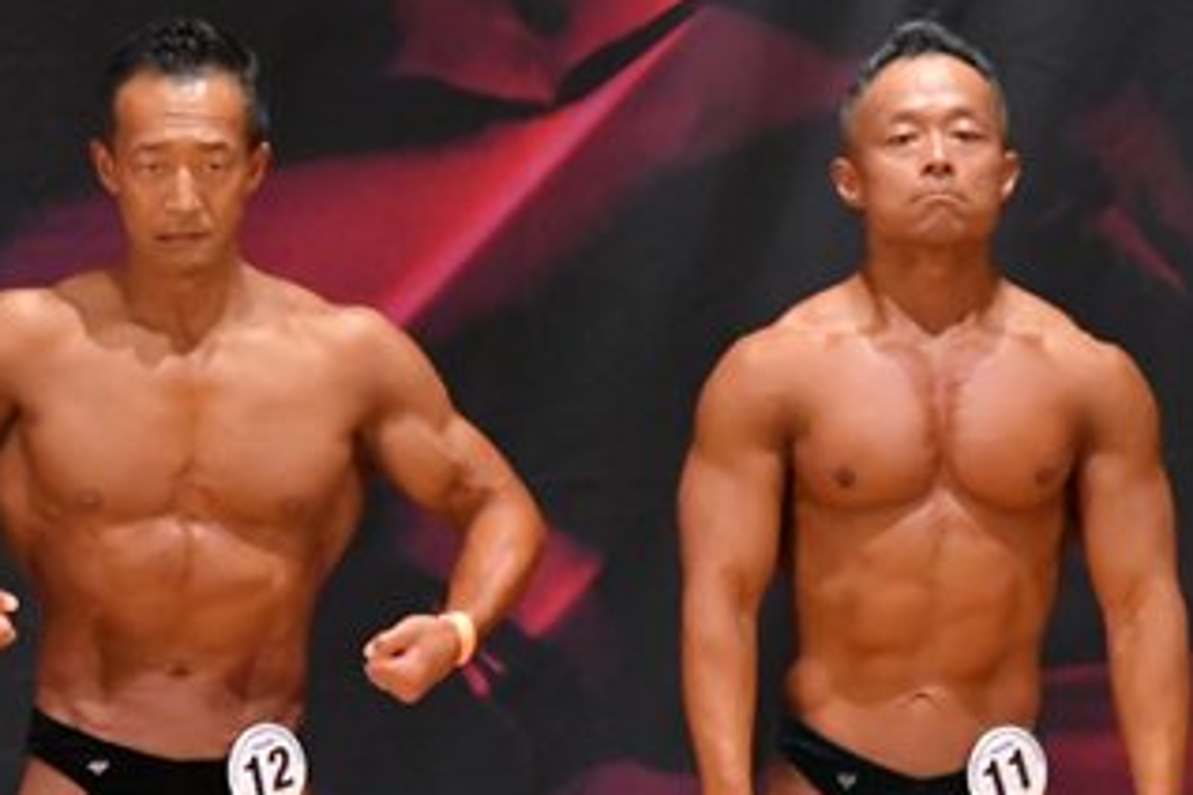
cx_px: 778
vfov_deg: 1.9
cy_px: 780
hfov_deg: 2.8
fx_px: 24189
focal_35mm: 730
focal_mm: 200
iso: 7200
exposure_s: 1/400
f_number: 5.6
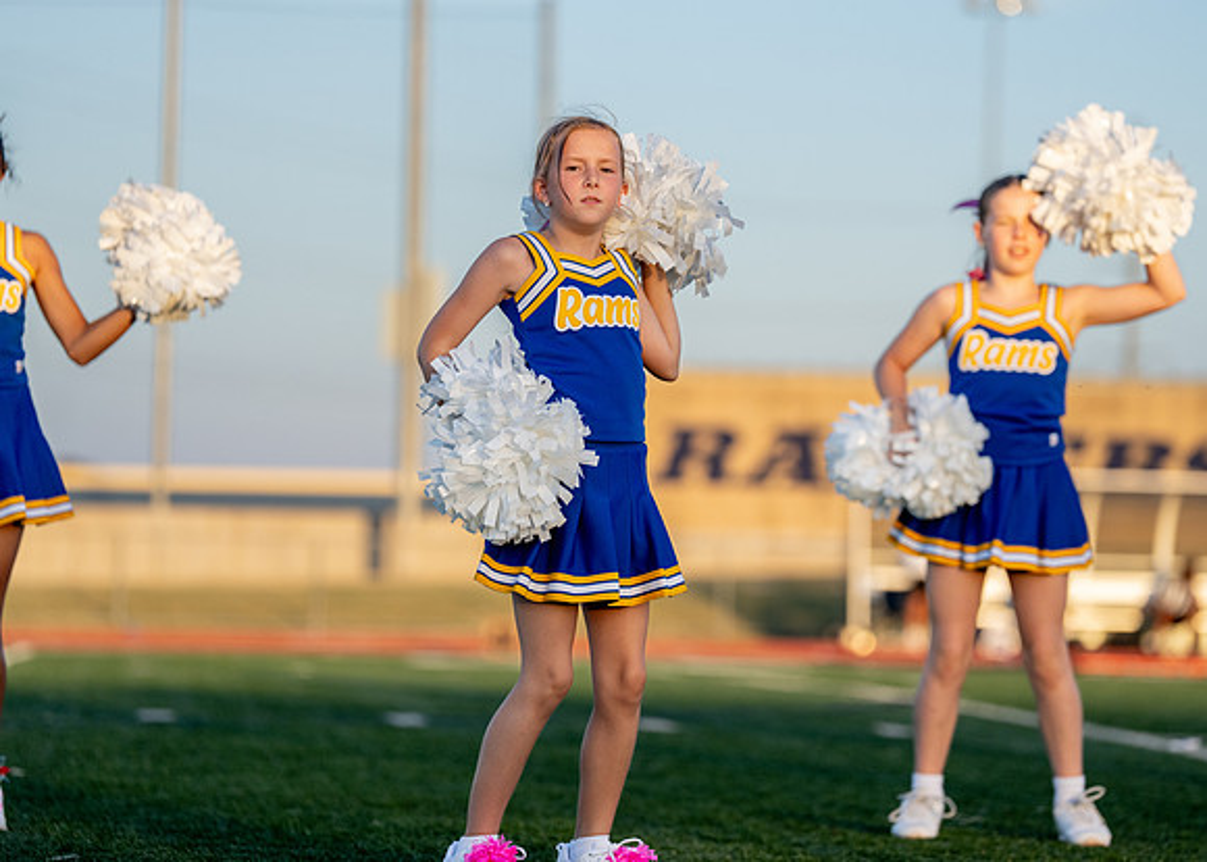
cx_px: 634
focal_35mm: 165
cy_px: 397
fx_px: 5671
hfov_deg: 12.1
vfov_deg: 8.7
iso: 500
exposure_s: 1/2500
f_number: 2.8
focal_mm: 144
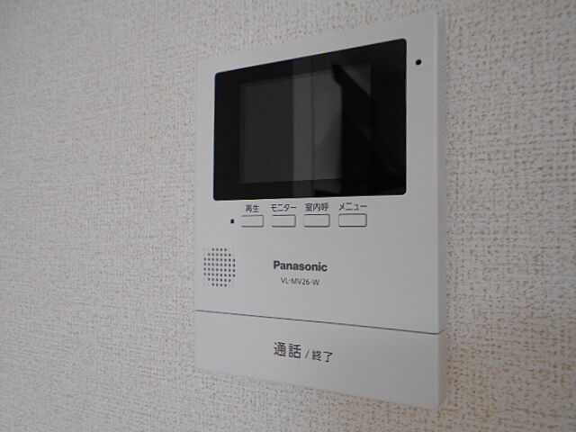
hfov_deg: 67.3
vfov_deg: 53.1
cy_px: 216
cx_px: 288
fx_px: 433
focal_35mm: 26
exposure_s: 1/30
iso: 80
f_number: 3.2
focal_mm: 4.6
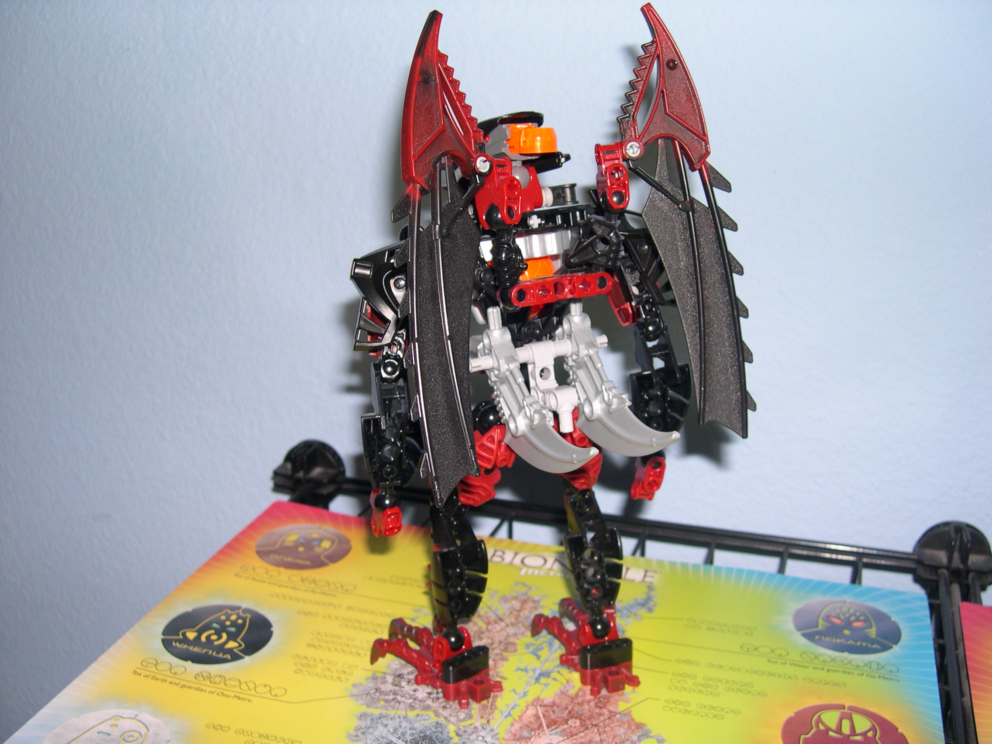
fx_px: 1089
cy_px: 372
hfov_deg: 49.0
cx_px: 496
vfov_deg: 37.7
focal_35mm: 38
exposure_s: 1/60
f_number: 2.8
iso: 100
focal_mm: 8
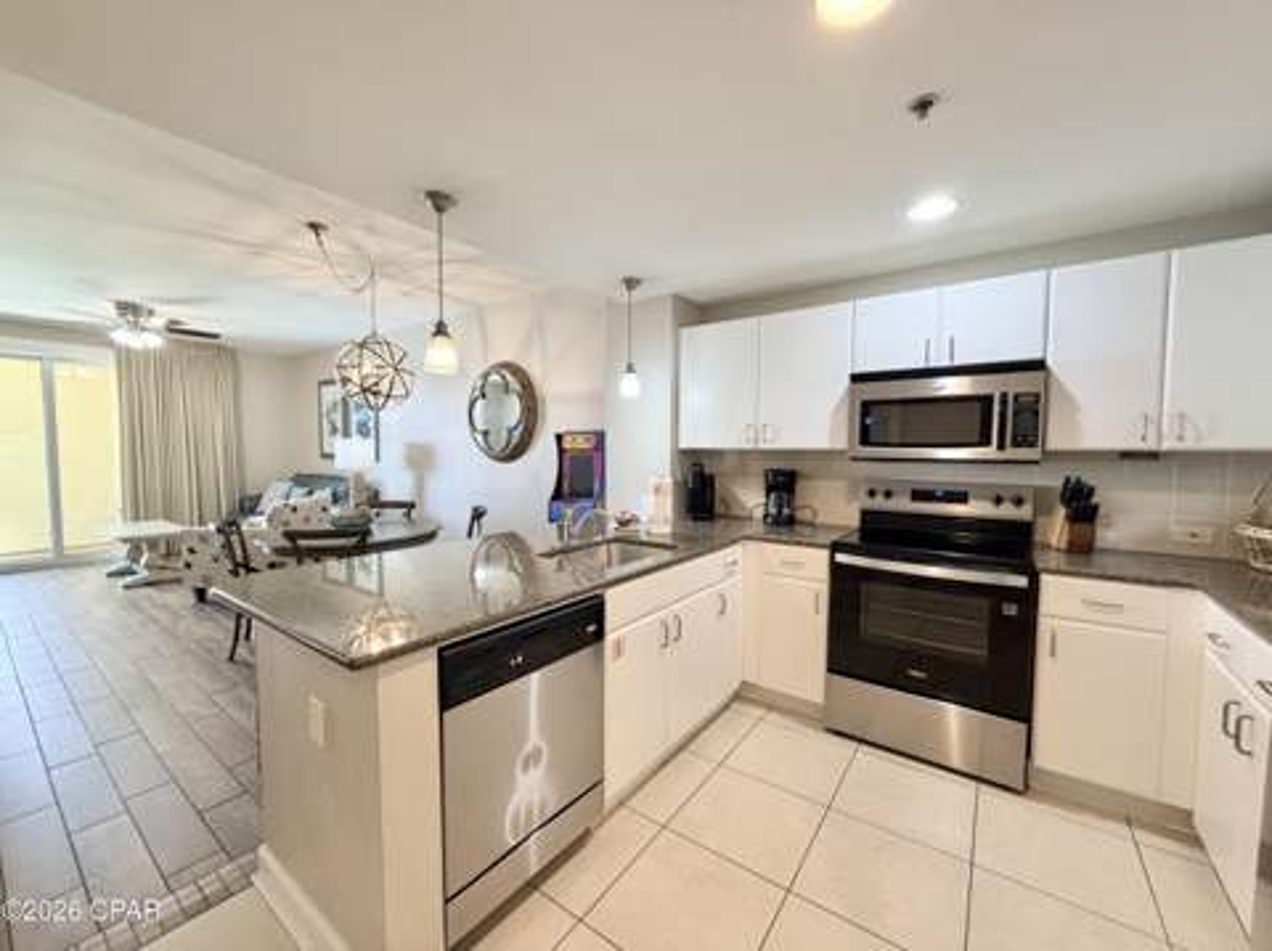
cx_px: 636
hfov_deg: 102.1
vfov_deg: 85.6
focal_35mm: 14
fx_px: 514
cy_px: 476
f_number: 2.2
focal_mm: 2.22
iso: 250
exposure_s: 1/60
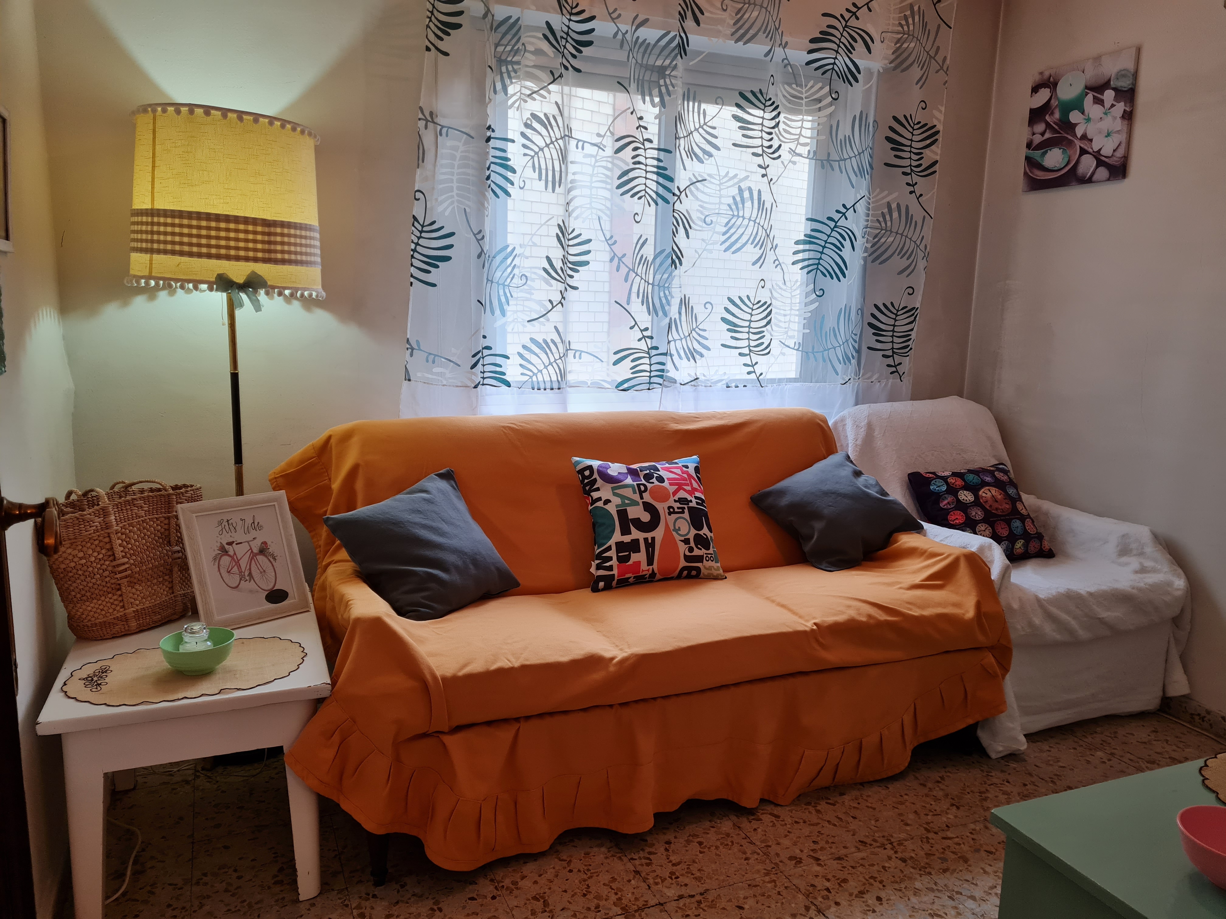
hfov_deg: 67.3
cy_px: 460
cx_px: 613
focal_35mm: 26
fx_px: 921
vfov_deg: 53.1
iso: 160
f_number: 1.8
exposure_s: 1/100
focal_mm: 5.4
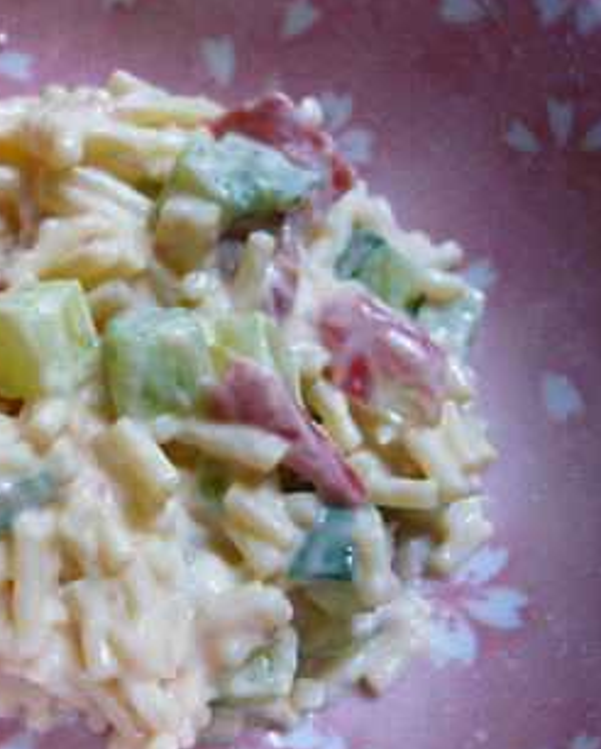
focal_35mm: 44
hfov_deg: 33.2
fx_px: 977
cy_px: 379
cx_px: 122
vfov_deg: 42.0
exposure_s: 1/30
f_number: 2.8
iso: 250
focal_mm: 5.5
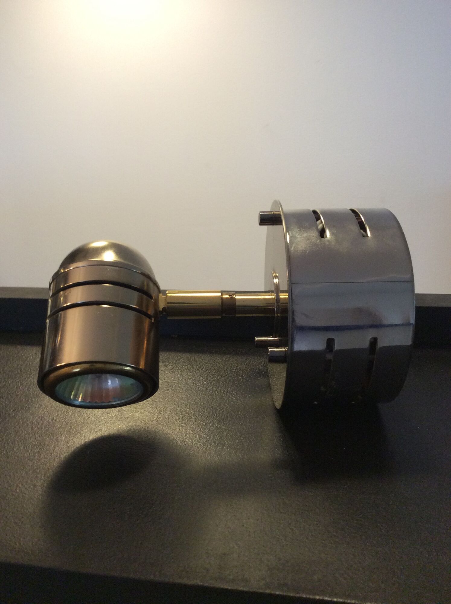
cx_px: 226
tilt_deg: -19.8
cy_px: 302
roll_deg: +2.8
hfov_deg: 44.1
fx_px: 557
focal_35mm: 32
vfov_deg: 56.9
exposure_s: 1/25
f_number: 2.4
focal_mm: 3.3
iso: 125
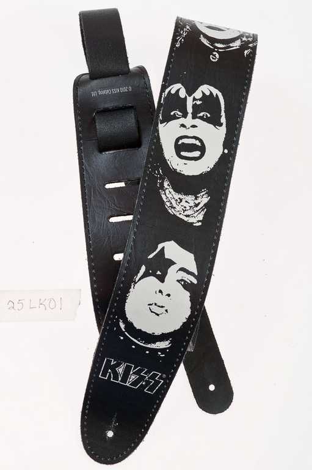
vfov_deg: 33.4
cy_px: 235
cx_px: 156
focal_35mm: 60
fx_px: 781
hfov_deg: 22.6
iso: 400
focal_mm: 60
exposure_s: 1/200
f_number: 13
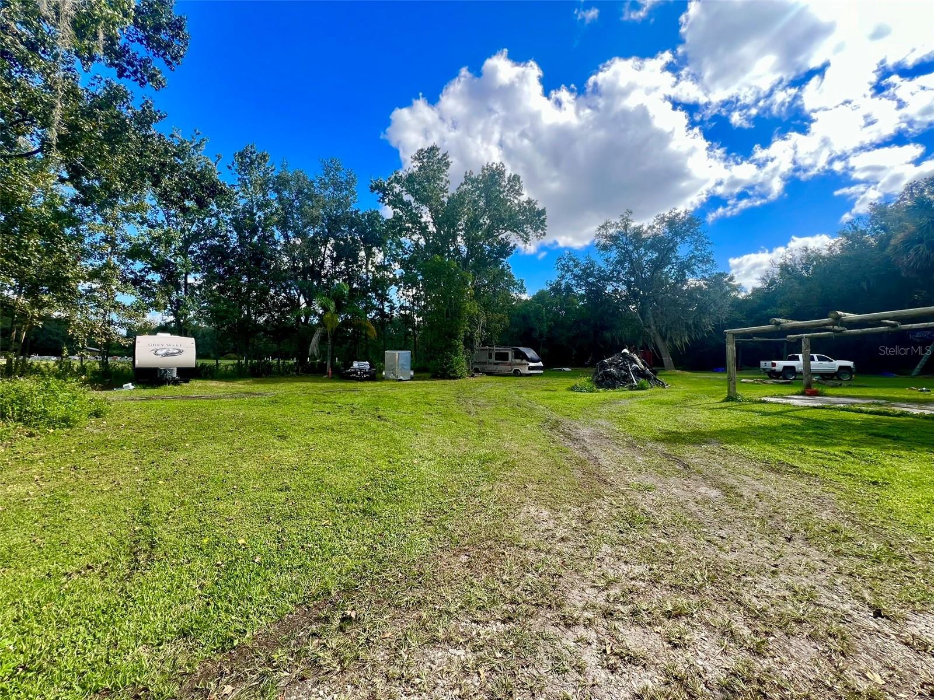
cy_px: 350
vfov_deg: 89.9
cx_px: 467
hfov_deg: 106.2
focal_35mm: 13
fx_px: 351
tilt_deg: -0.8
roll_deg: +0.0
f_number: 1.8
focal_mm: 1.57
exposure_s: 1/435
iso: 32
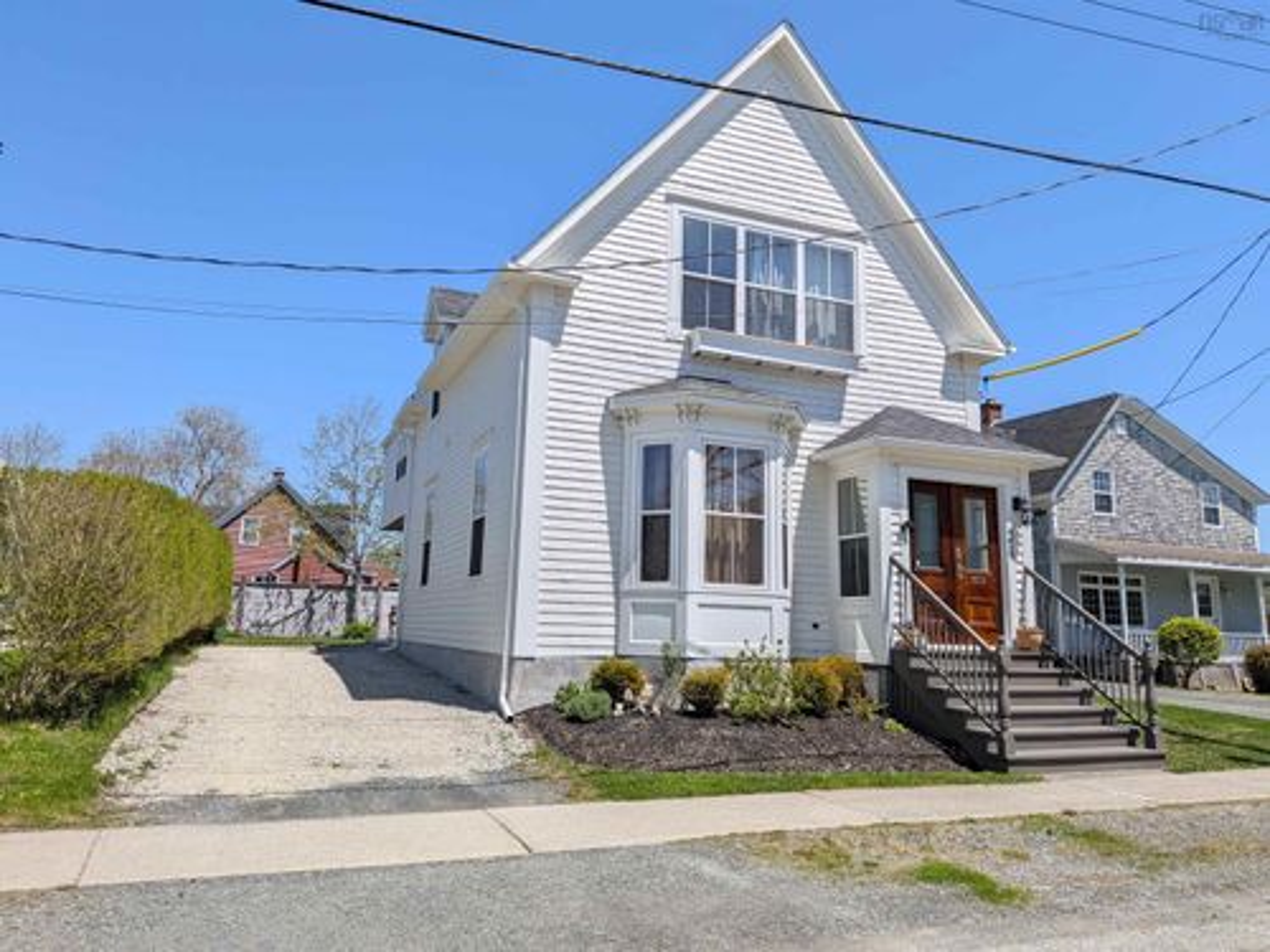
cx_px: 635
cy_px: 476
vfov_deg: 56.8
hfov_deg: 71.6
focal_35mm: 24
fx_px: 881
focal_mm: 4.53
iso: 28
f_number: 1.7
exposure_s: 1/2008
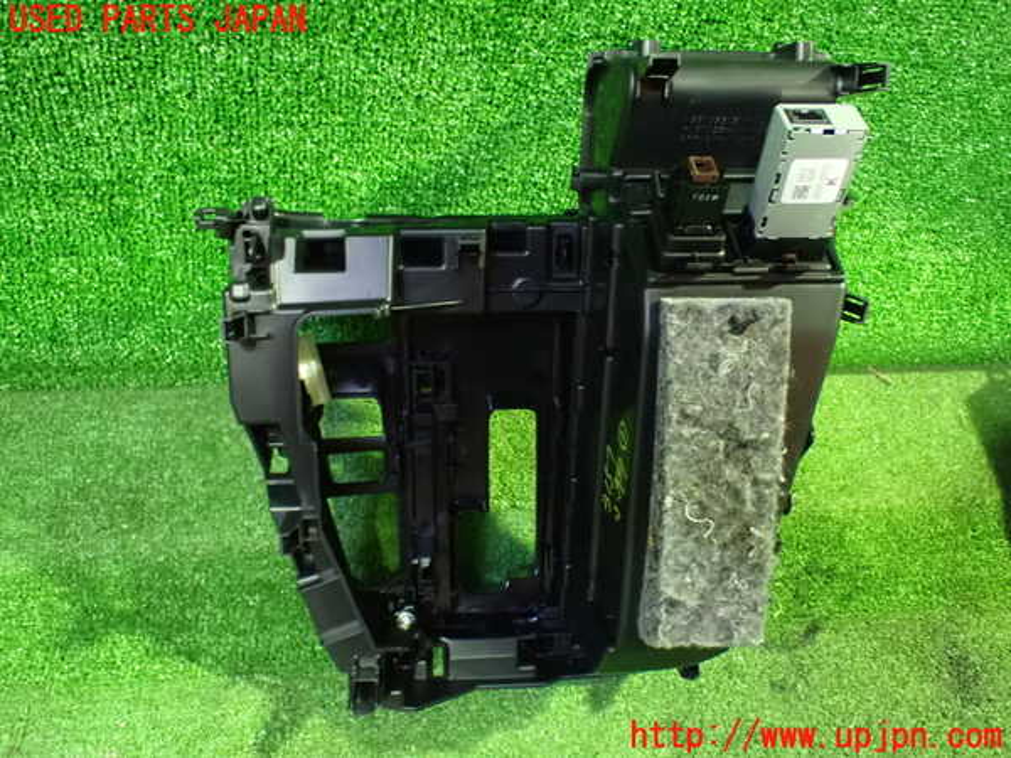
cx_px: 506
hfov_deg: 60.0
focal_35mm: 30
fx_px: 876
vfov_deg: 46.8
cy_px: 379
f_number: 2.3
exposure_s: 1/30
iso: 1600
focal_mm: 5.4
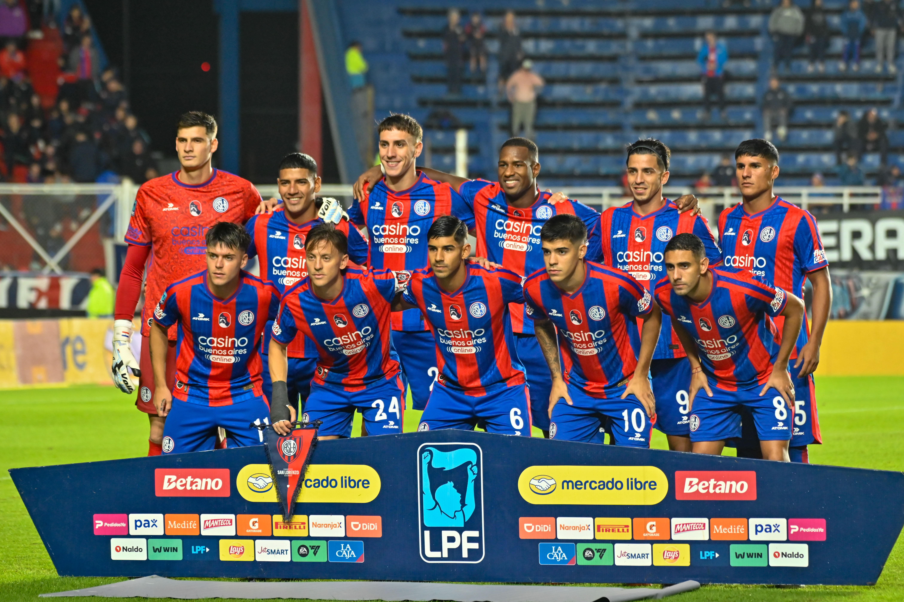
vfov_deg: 6.9
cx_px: 452
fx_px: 5019
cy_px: 301
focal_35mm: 200
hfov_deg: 10.3
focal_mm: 200
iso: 4000
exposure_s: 1/500
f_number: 5.6
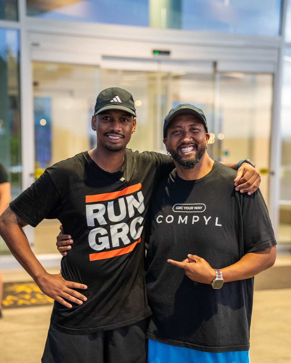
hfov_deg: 20.7
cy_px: 220
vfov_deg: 25.7
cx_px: 145
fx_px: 796
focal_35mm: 74
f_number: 2.5
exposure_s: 1/80
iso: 5000
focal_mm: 65
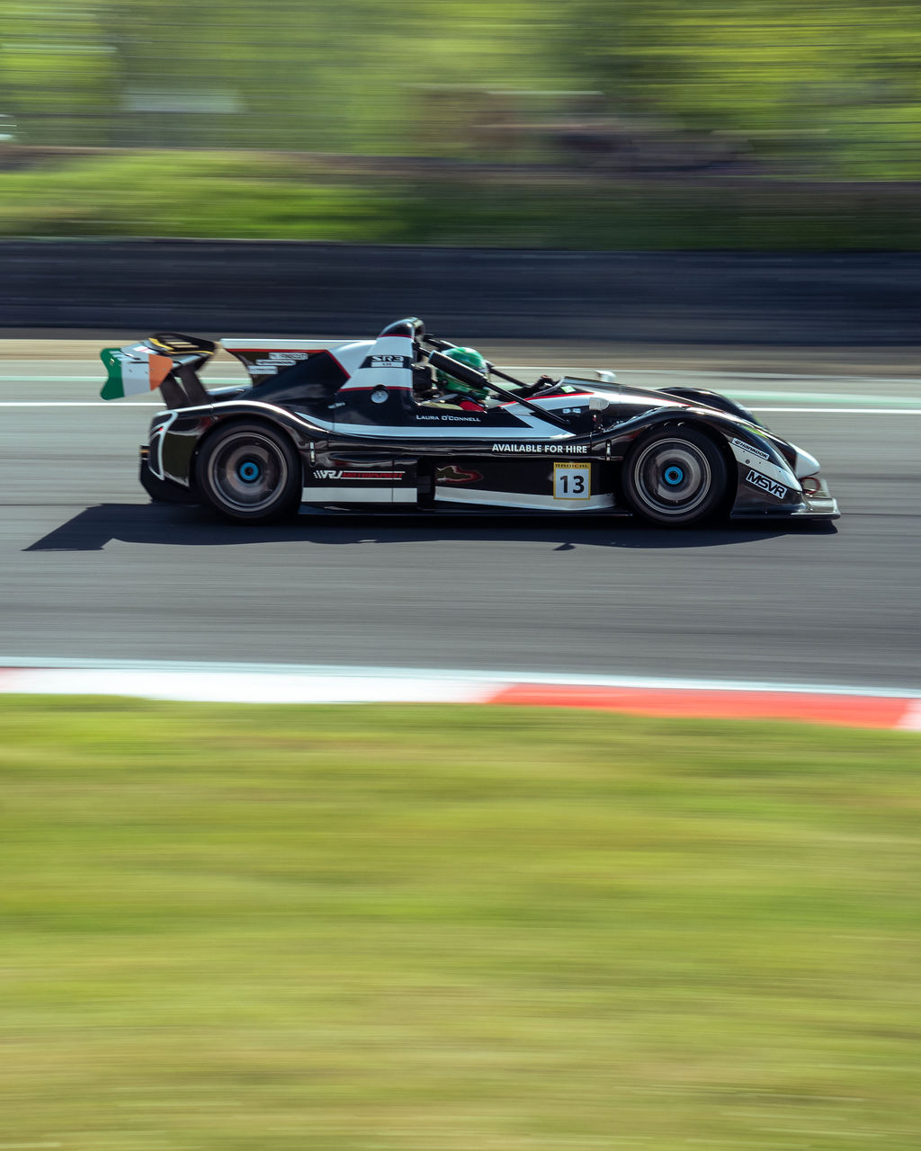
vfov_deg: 23.7
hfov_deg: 19.1
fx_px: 2736
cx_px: 349
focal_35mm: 80
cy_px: 405
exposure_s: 1/30
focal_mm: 44
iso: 100
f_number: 11
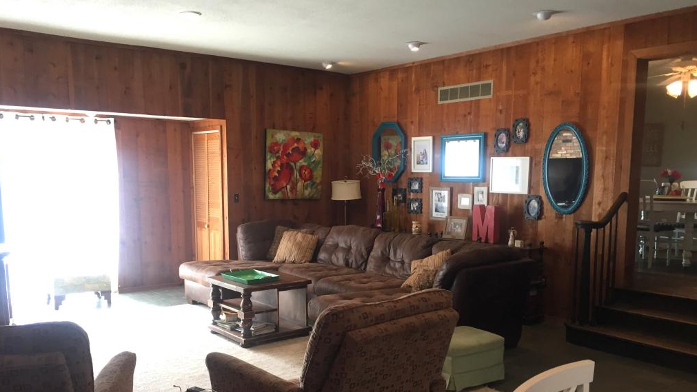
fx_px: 591
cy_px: 254
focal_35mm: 32
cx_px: 345
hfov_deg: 61.0
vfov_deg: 36.4
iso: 40
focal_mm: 4.15
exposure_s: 1/30
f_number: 2.2
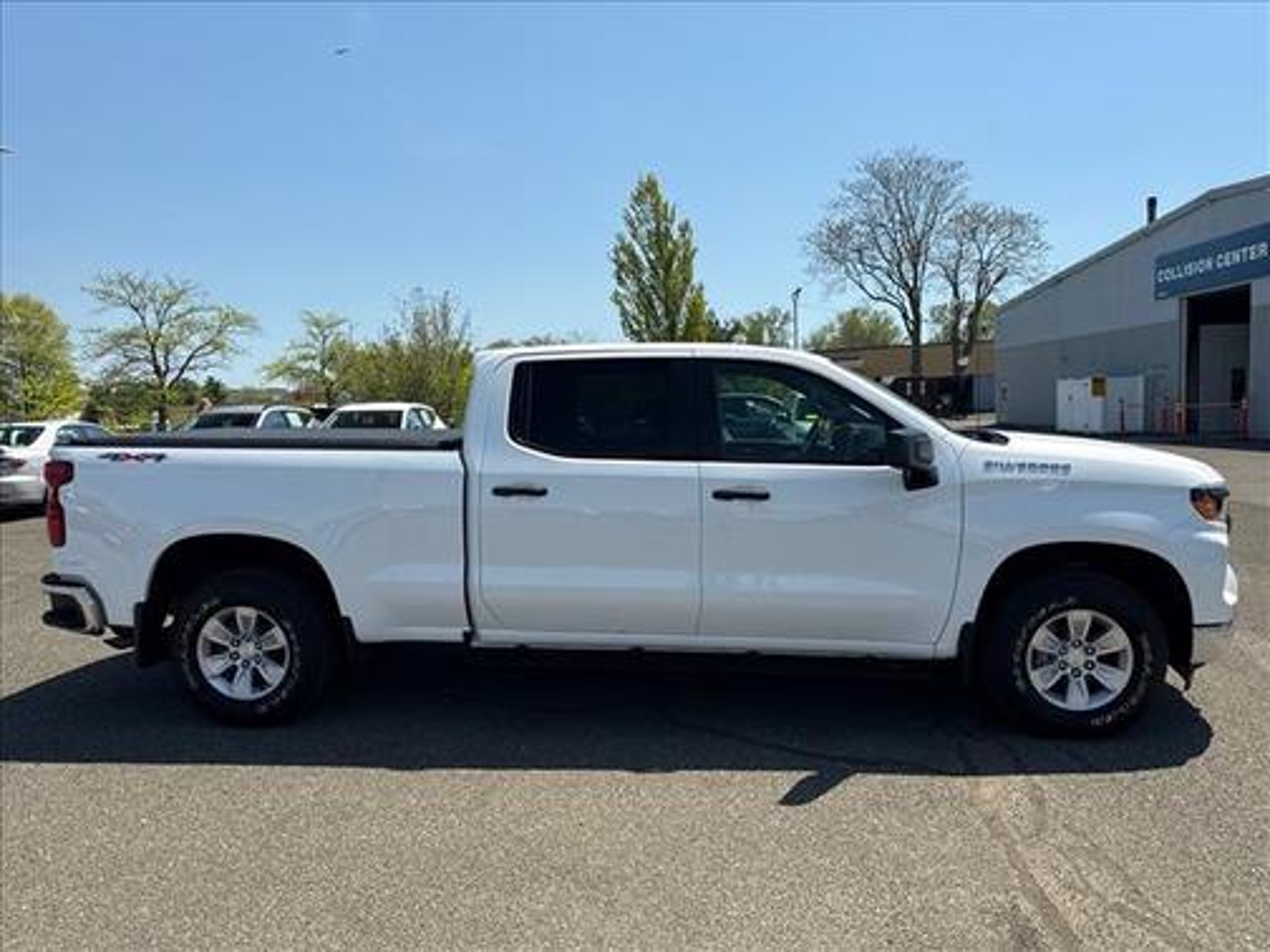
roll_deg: +2.7
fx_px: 881
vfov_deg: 56.8
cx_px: 635
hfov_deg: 71.6
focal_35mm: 24
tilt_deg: -3.8
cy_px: 476
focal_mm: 6.76
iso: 80
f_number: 1.78
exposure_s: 1/1770
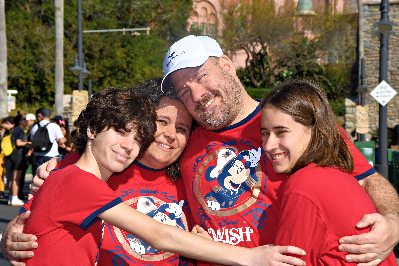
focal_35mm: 105
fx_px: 1164
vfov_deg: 13.0
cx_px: 200
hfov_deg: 19.5
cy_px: 133
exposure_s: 1/250
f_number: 11
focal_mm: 70
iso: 100
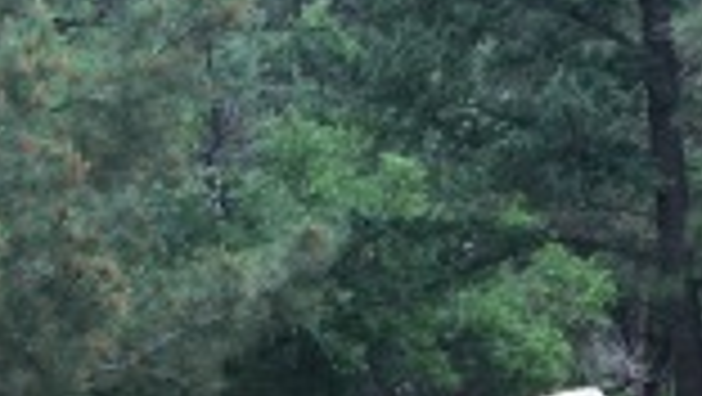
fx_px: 3018
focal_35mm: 162
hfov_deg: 12.8
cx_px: 958
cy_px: 711
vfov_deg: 7.3
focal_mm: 4.15
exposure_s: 1/176
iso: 32
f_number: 2.2
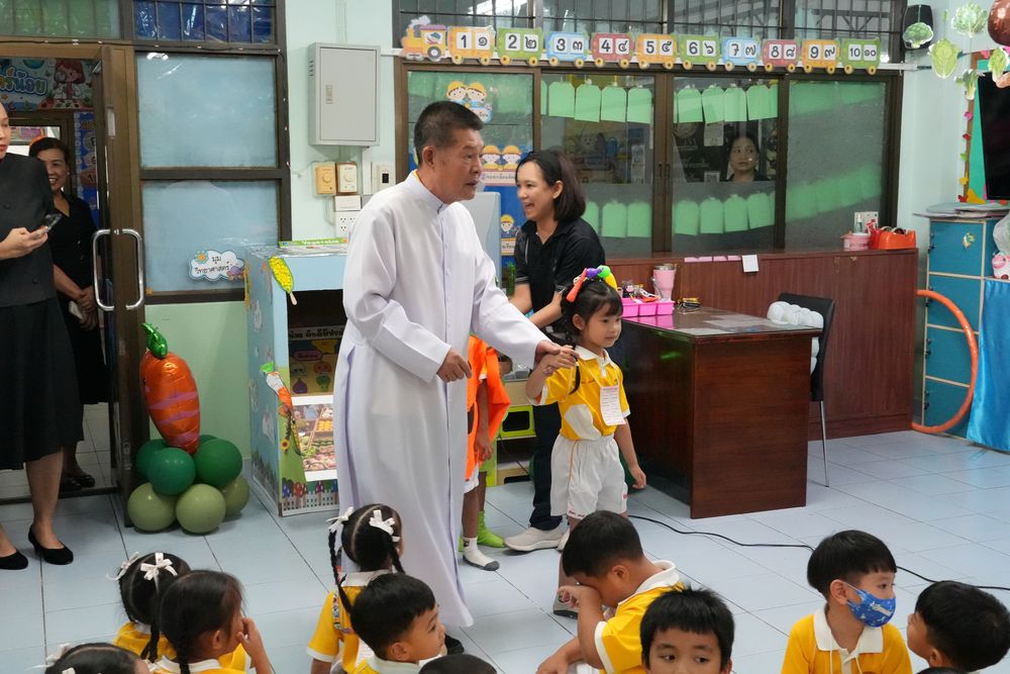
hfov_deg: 45.0
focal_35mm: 44
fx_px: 1221
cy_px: 337
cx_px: 505
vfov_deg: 30.9
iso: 8000
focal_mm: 29
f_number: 7.1
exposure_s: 1/125
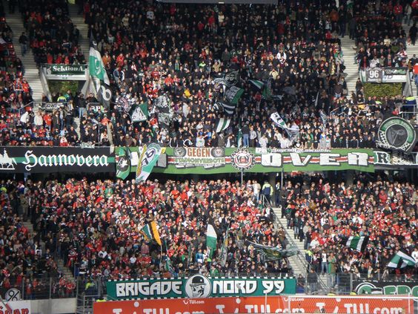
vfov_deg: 6.5
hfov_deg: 8.6
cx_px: 209
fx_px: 2777
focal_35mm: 230
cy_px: 157
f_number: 4.8
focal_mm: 37.9
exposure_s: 1/200
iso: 125
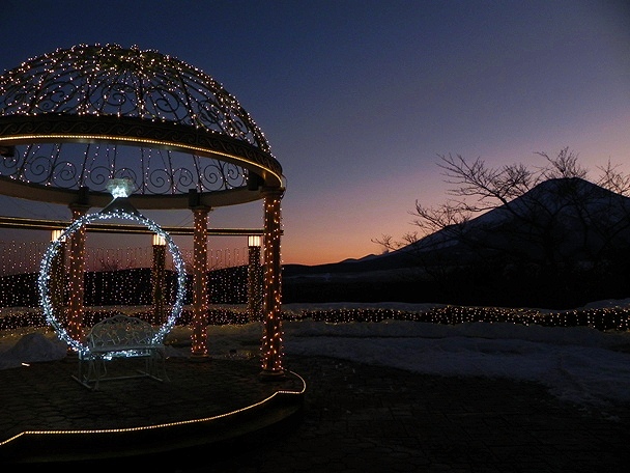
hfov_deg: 67.3
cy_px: 236
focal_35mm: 26
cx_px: 315
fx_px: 473
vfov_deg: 53.1
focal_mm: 4.6
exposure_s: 1/57.8
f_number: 4
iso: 200
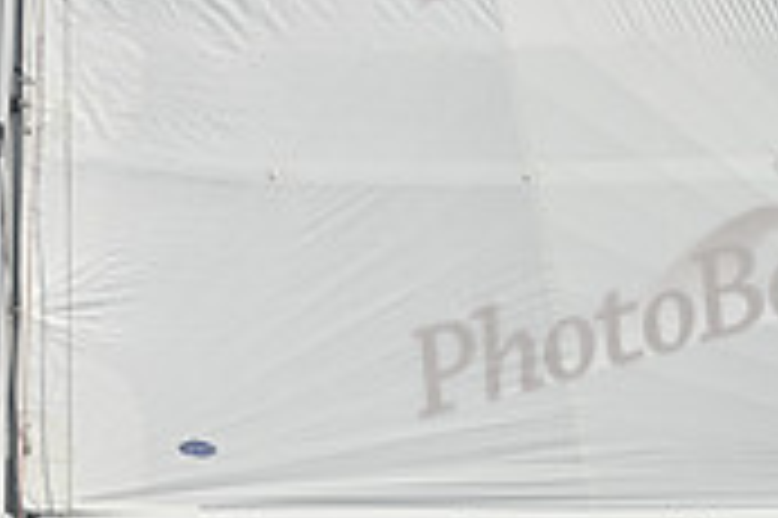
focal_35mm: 235
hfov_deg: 8.5
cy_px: 471
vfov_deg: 5.8
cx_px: 1282
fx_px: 5074
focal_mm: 70
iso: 320
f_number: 14
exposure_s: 1/800
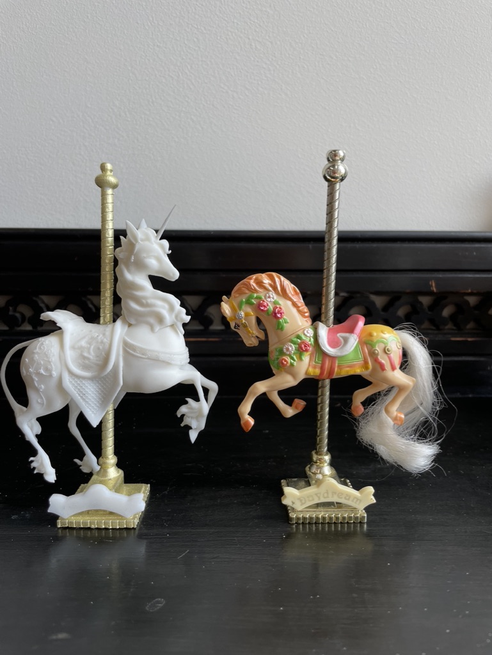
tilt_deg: -11.0
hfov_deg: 53.1
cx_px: 246
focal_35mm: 26
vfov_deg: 67.3
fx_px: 492
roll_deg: +0.4
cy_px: 328
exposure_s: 1/121
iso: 32
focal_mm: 4.2
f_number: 1.6
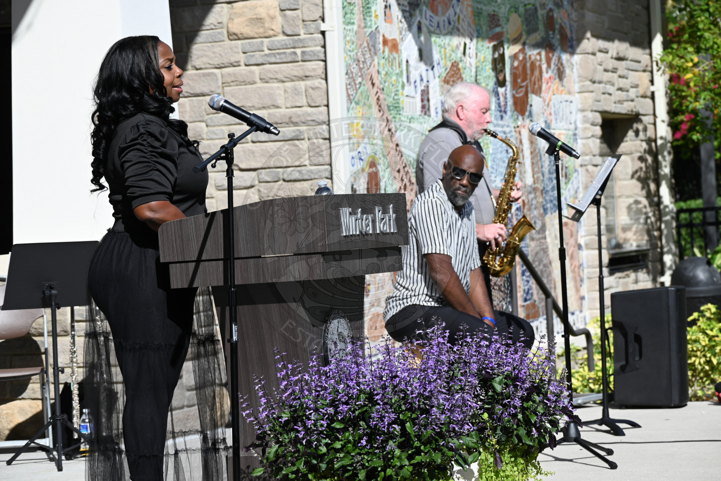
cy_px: 240
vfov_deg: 13.0
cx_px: 360
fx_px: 2103
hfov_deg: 19.5
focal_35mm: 105
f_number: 7.1
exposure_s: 1/400
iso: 100
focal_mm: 105
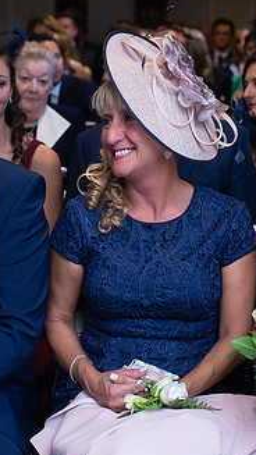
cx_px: 143
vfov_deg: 27.4
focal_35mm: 77
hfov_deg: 15.7
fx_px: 929
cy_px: 173
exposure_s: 1/100
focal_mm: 35
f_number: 3.2
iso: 320
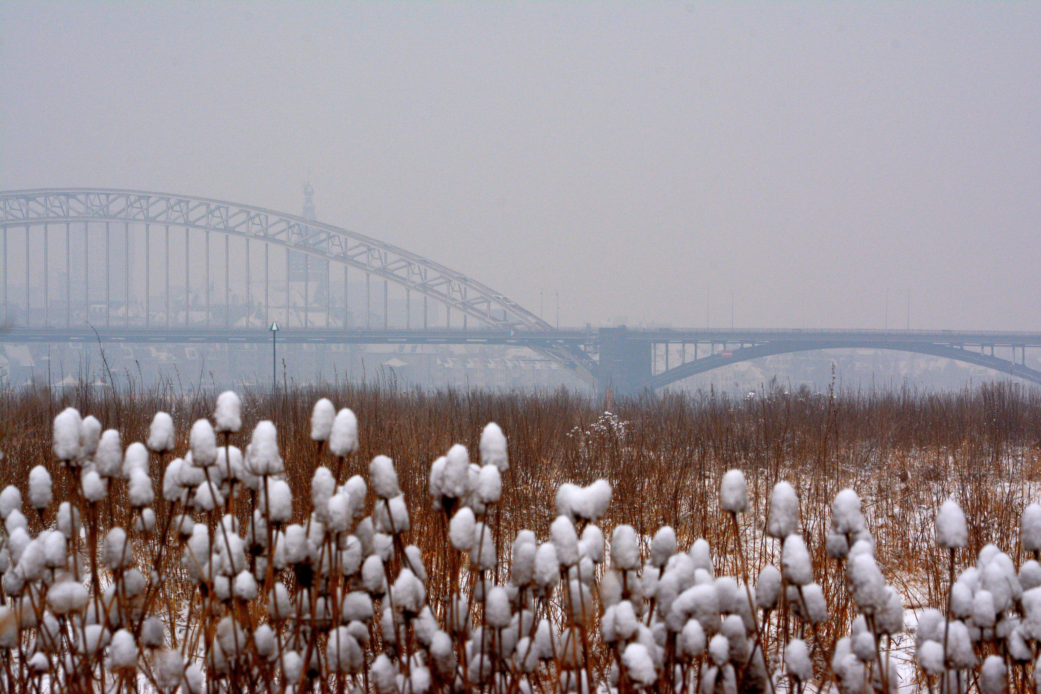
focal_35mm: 188
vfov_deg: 7.3
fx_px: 5421
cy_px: 347
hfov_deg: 11.0
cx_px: 520
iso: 500
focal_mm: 125
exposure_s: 1/320
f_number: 18
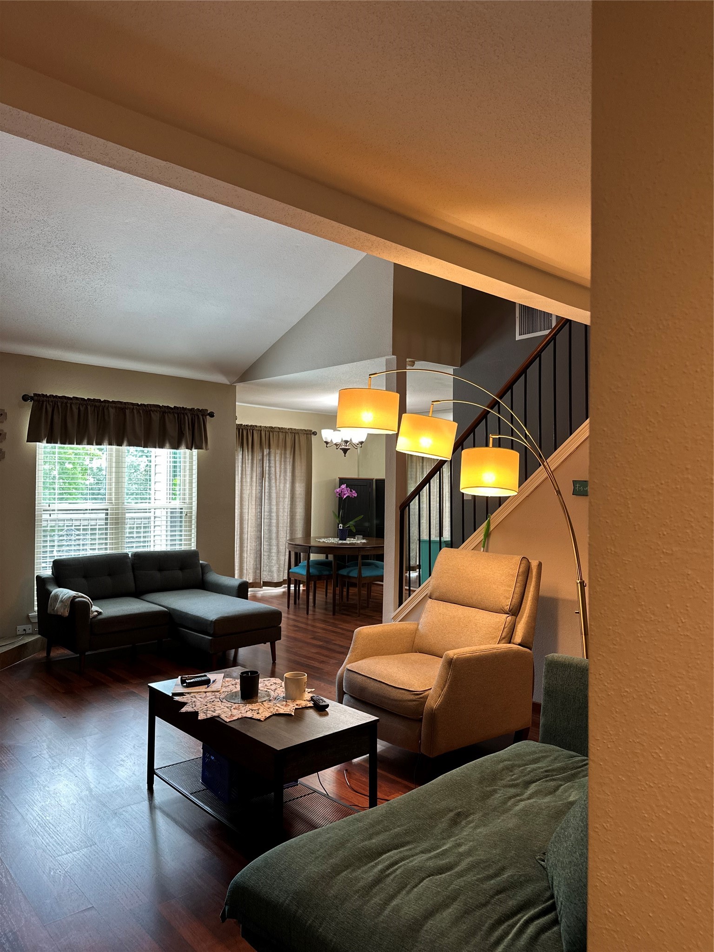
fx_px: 660
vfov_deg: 71.6
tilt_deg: +0.8
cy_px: 476
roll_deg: -1.3
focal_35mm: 24
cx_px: 357
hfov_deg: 56.8
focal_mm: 6.86
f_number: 1.78
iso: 160
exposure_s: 1/60
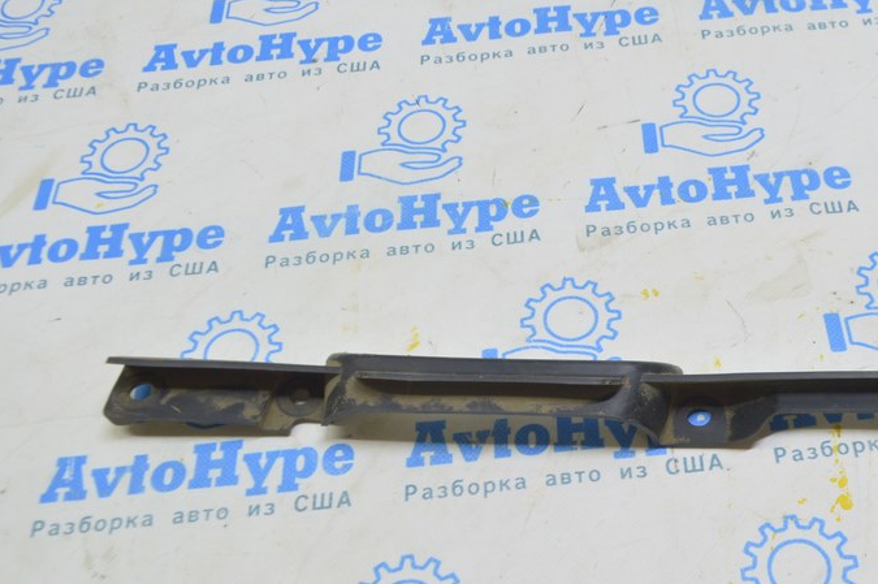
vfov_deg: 28.2
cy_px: 275
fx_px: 1164
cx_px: 640
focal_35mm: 48
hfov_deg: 40.4
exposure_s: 1/20
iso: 400
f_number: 5.6
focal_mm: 21
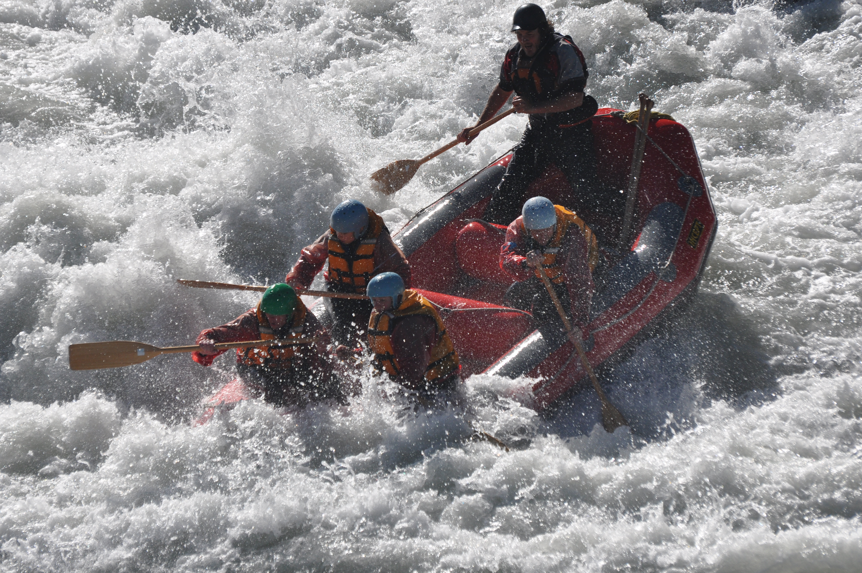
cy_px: 286
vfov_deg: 4.7
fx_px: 6995
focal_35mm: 292
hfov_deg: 7.1
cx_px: 431
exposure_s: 1/1250
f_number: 5.3
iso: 400
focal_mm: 195
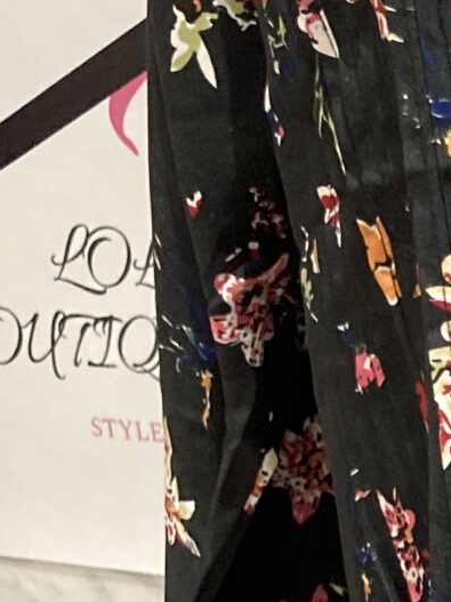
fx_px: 2363
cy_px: 649
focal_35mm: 136
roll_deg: +2.7
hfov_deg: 10.4
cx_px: 739
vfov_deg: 14.2
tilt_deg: -22.6
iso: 320
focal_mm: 3.99
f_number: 1.8
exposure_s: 1/50
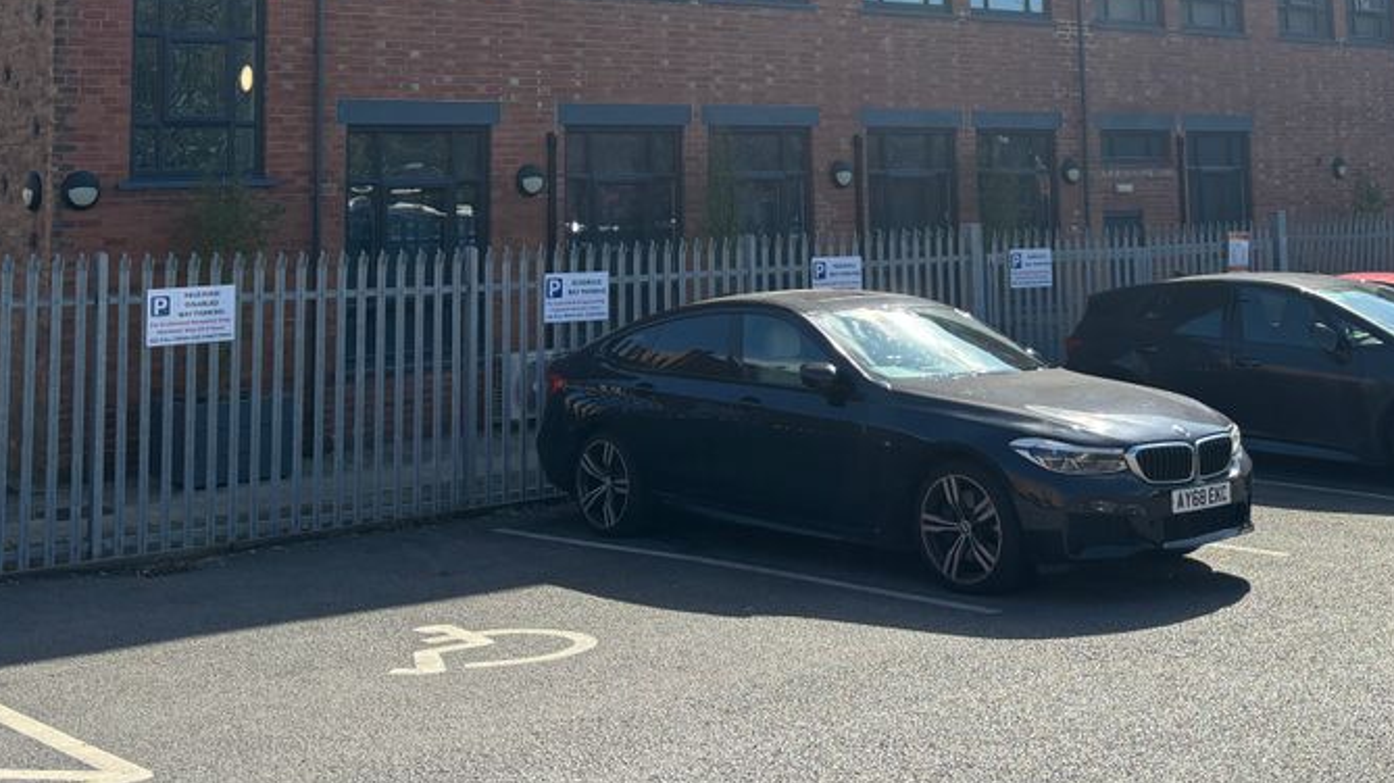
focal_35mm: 47
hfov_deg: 43.7
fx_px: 1737
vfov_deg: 24.3
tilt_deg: +5.8
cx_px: 675
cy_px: 5
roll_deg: +0.8
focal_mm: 5.96
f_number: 1.6
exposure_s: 1/2513
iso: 50
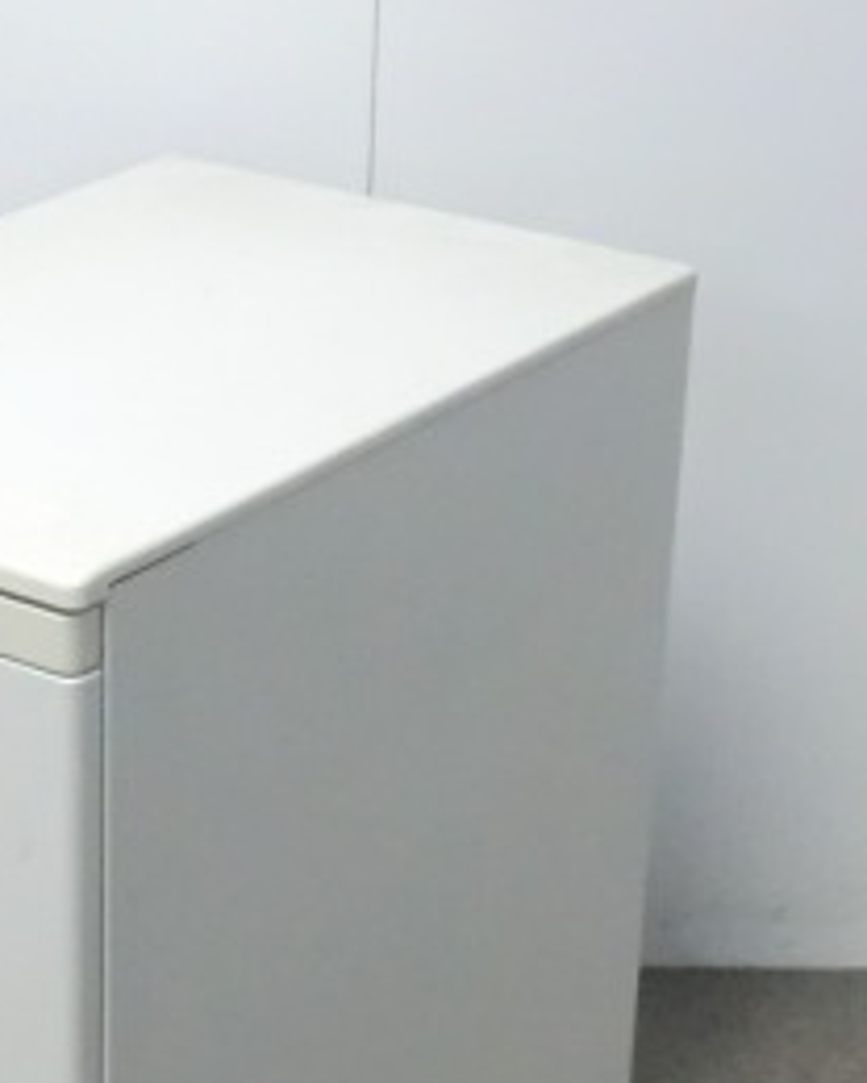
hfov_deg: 14.1
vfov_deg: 17.7
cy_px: 712
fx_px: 3464
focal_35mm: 108
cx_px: 71
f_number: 4.3
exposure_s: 1/40
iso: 800
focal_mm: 8.2
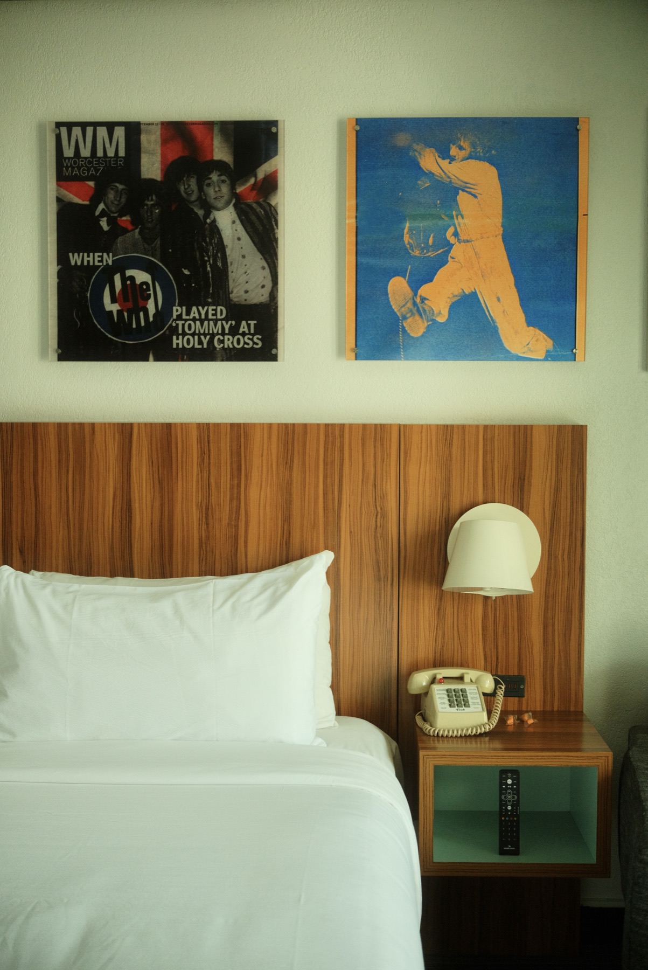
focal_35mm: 41
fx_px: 1105
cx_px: 324
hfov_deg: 32.7
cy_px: 485
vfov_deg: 47.4
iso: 1250
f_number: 2.8
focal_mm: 27
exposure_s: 1/300
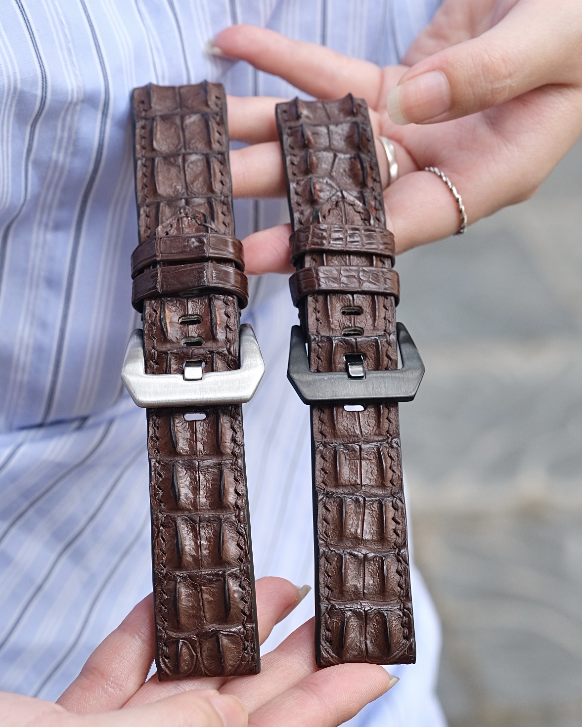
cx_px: 292
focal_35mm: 102
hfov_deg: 15.1
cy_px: 379
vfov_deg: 18.8
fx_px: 2196
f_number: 7.1
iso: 640
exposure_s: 1/100
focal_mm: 60
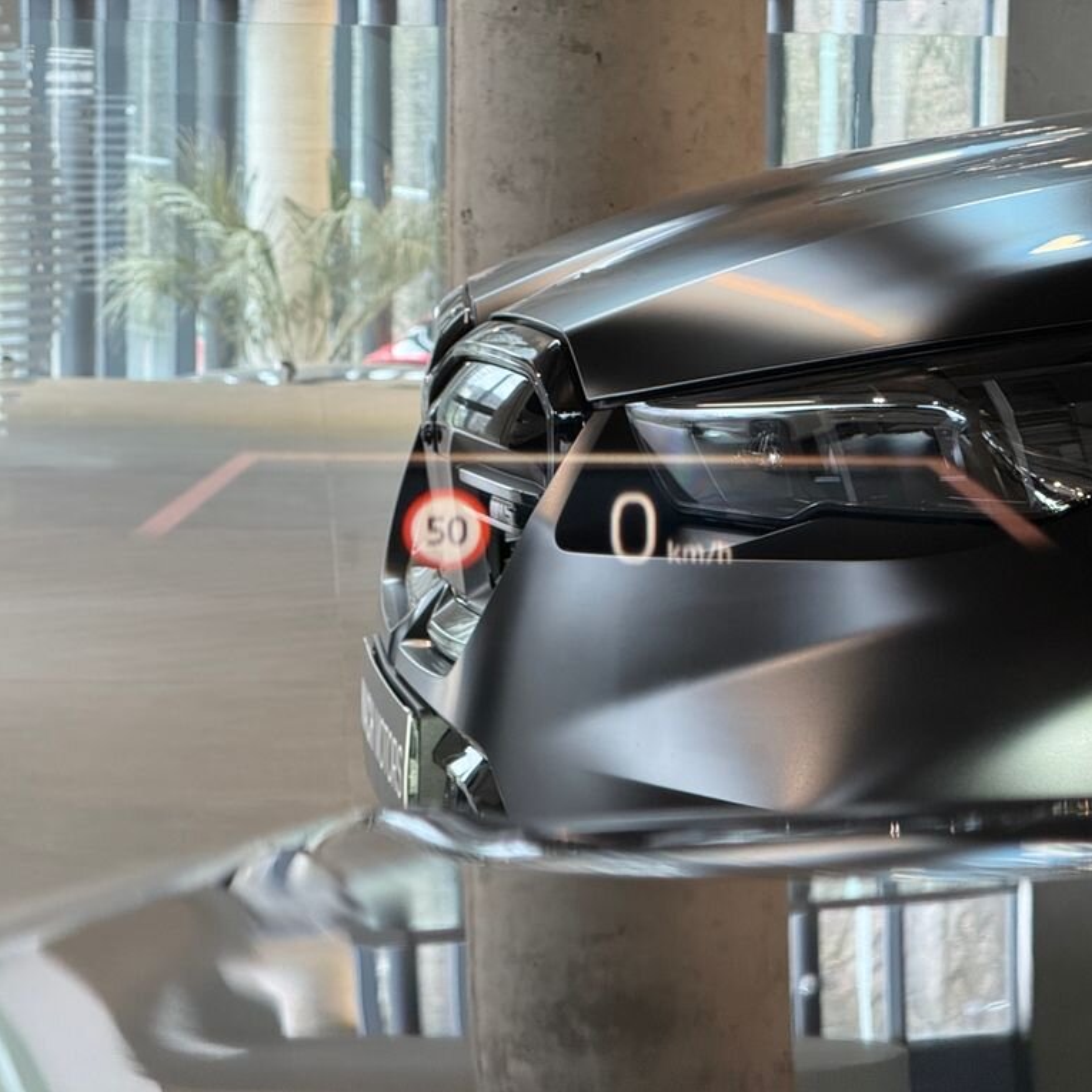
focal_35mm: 142
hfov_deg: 12.3
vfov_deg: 12.3
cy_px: 547
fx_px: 5068
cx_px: 614
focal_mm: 15.66
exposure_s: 1/98
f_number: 2.8
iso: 200
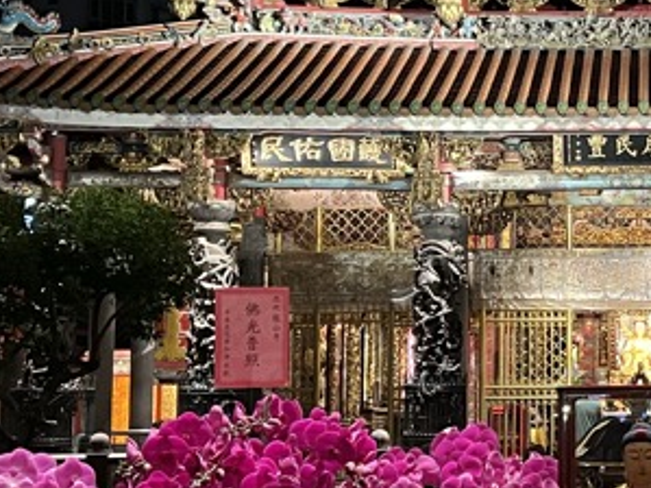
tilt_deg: +6.4
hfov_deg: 21.4
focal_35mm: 89
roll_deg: +0.4
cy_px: 222
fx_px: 1673
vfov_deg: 16.6
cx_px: 621
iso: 500
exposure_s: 1/40
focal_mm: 5.7
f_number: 1.5
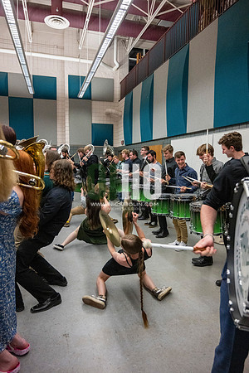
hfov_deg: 53.1
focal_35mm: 24
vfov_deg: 73.7
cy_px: 186
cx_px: 124
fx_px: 249
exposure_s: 1/500
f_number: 4
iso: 10000
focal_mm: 24
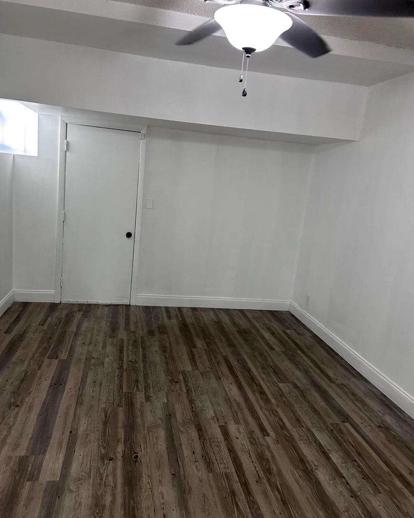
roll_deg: -6.6
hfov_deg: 51.5
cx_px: 203
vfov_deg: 62.2
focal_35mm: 28
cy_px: 265
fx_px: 429
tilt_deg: -10.6
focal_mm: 5.7
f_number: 1.5
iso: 250
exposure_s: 1/60
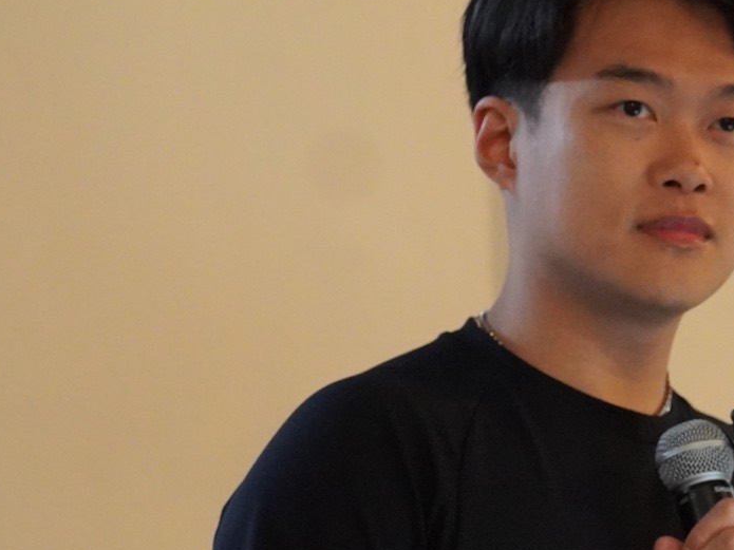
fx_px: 5941
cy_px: 436
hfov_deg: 7.0
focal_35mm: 280
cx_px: 720
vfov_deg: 5.3
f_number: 4
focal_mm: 75
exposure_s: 1/160
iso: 6400
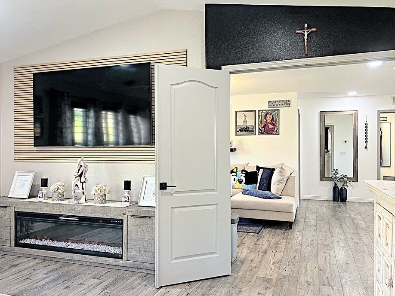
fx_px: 331
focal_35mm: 29
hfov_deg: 61.6
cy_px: 142
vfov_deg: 48.2
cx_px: 192
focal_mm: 5.7
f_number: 1.5
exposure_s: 1/60
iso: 100
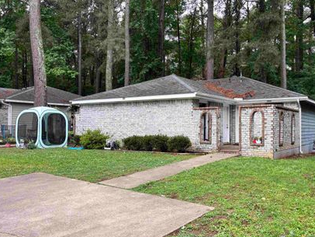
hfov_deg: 56.5
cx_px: 185
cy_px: 121
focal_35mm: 32
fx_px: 291
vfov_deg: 44.2
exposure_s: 1/520
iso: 50
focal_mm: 5.96
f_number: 1.6
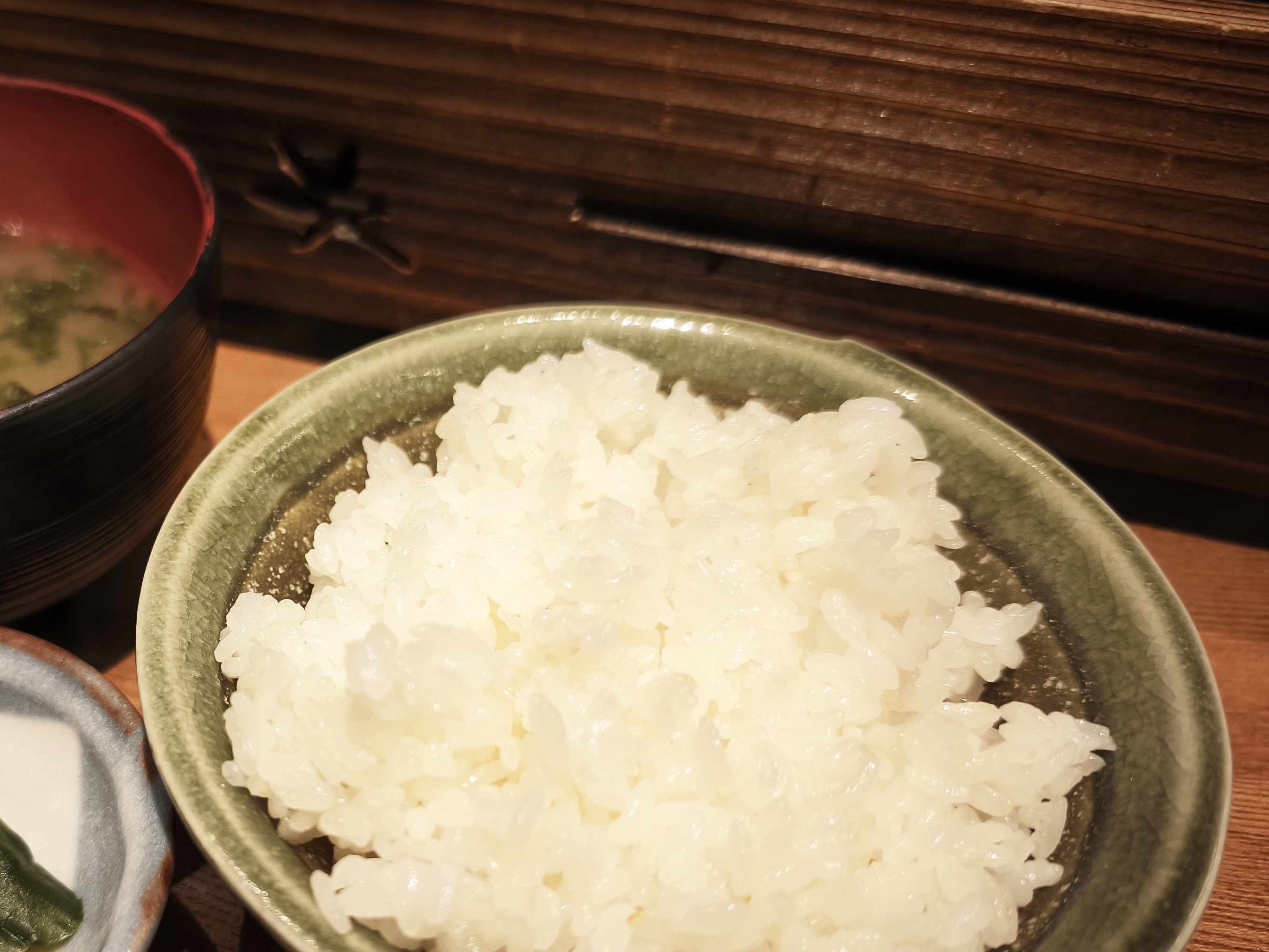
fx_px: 1283
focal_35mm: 35
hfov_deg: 50.6
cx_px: 327
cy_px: 590
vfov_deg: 40.4
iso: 250
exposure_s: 1/99.9
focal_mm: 6.45
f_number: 1.62
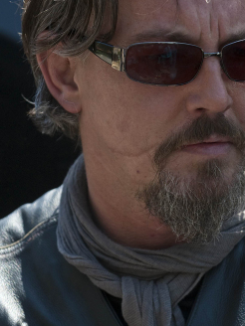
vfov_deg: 7.7
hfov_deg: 5.8
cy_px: 187
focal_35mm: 258
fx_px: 2435
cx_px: 162
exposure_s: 1/500
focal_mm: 135
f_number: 5.6
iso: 400
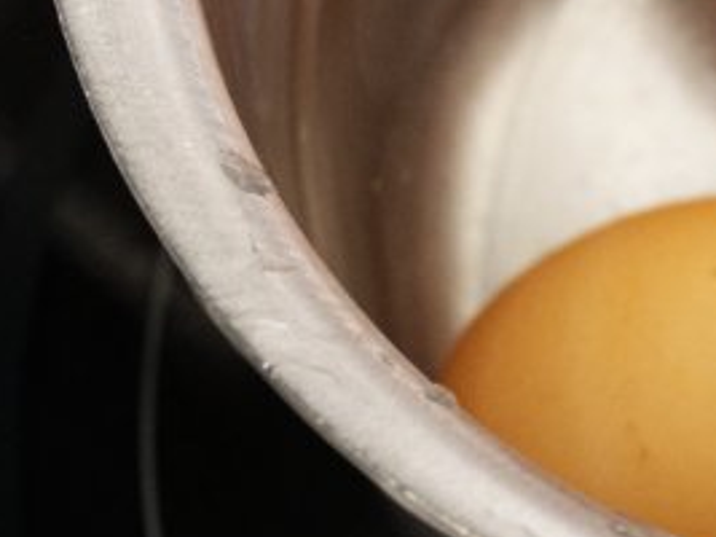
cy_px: -197
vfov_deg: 7.9
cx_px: 1207
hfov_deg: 10.1
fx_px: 3846
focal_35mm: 186
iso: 1000
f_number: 8
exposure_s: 1/50
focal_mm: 43
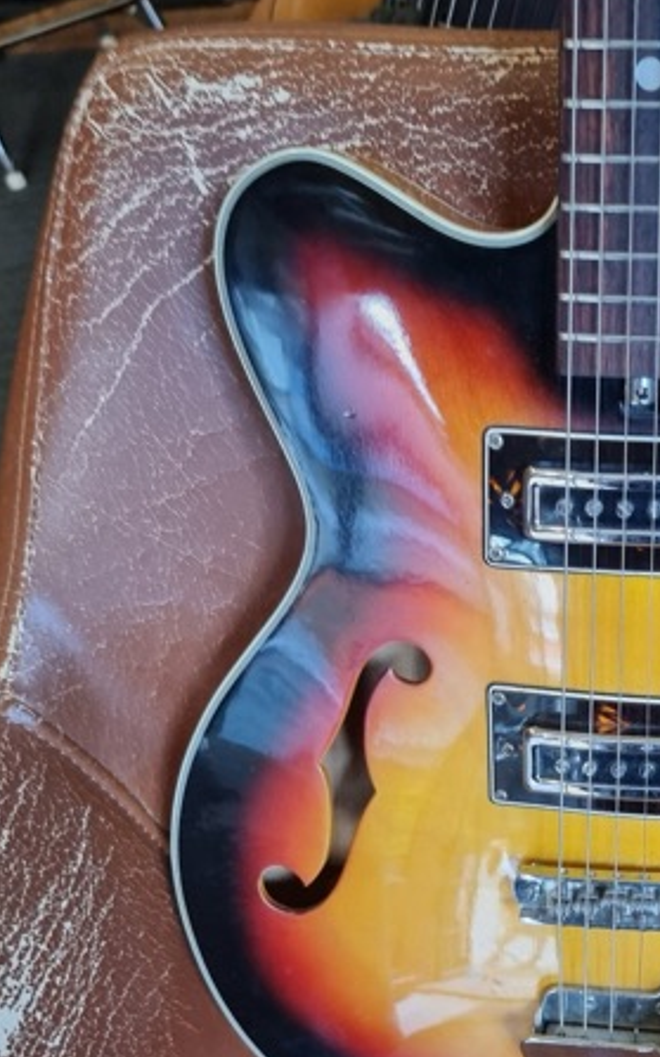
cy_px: 641
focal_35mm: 41
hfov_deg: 29.5
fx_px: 1181
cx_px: 634
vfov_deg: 47.9
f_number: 1.8
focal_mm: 6.7
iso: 500
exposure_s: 1/50
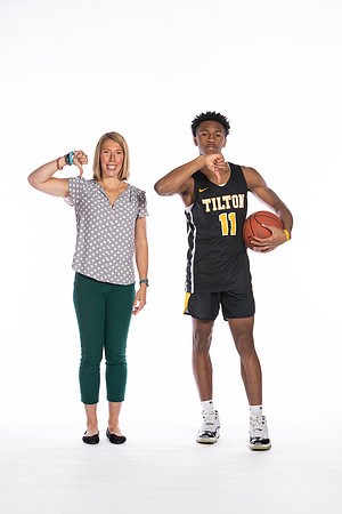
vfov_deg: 17.5
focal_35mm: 117
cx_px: 171
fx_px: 1667
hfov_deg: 11.7
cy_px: 257
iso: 100
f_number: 5.6
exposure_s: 1/100
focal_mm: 78
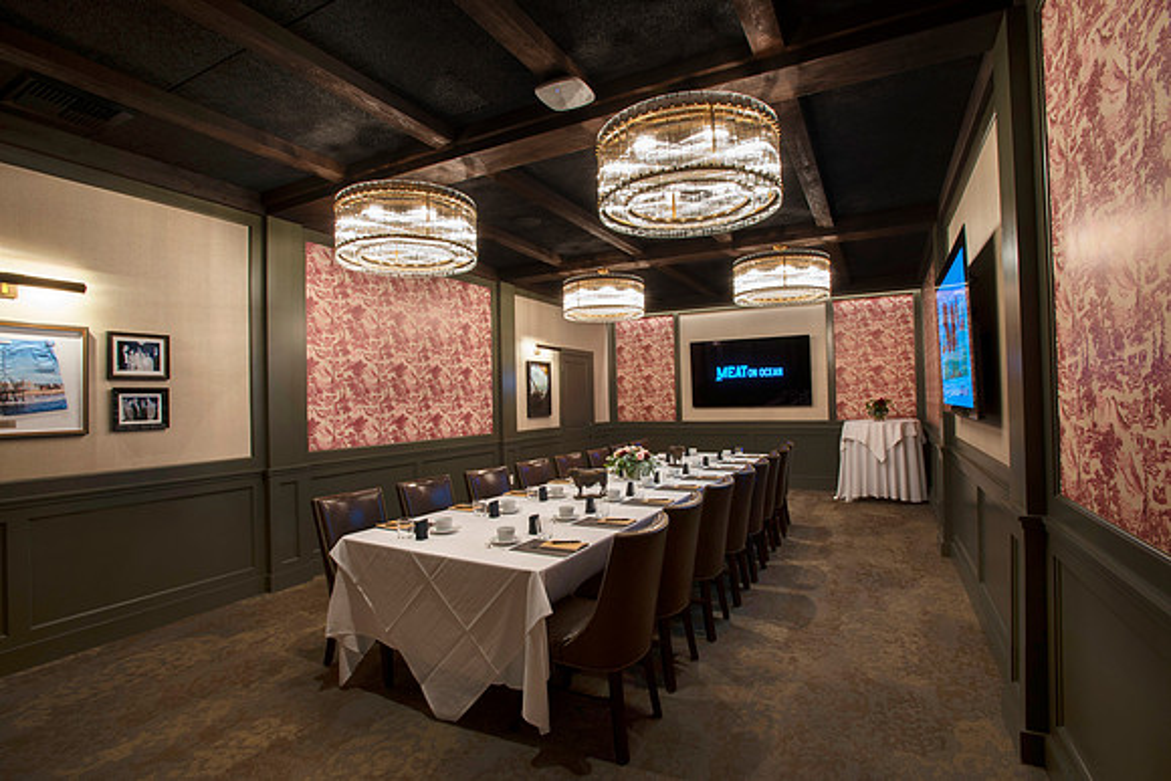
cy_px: 390
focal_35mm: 17
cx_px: 586
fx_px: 553
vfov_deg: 70.5
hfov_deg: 93.3
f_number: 22
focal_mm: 17
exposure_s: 5
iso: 200
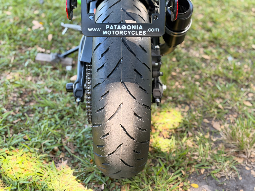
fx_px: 354
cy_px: 96
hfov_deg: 39.7
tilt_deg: -33.4
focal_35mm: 48
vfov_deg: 30.3
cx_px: 128
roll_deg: -6.4
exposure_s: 1/278
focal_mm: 6.76
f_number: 1.78
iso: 64
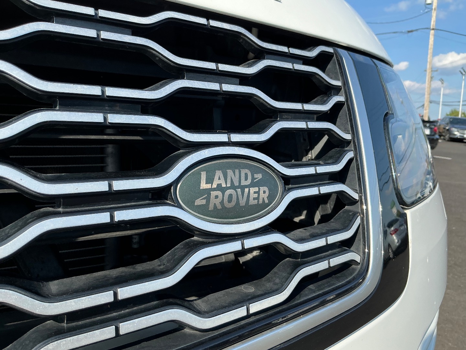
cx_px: 233
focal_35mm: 28
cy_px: 175
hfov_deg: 63.4
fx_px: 377
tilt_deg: -6.2
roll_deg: -4.2
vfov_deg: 49.7
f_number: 1.8
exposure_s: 1/816
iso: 25
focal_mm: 3
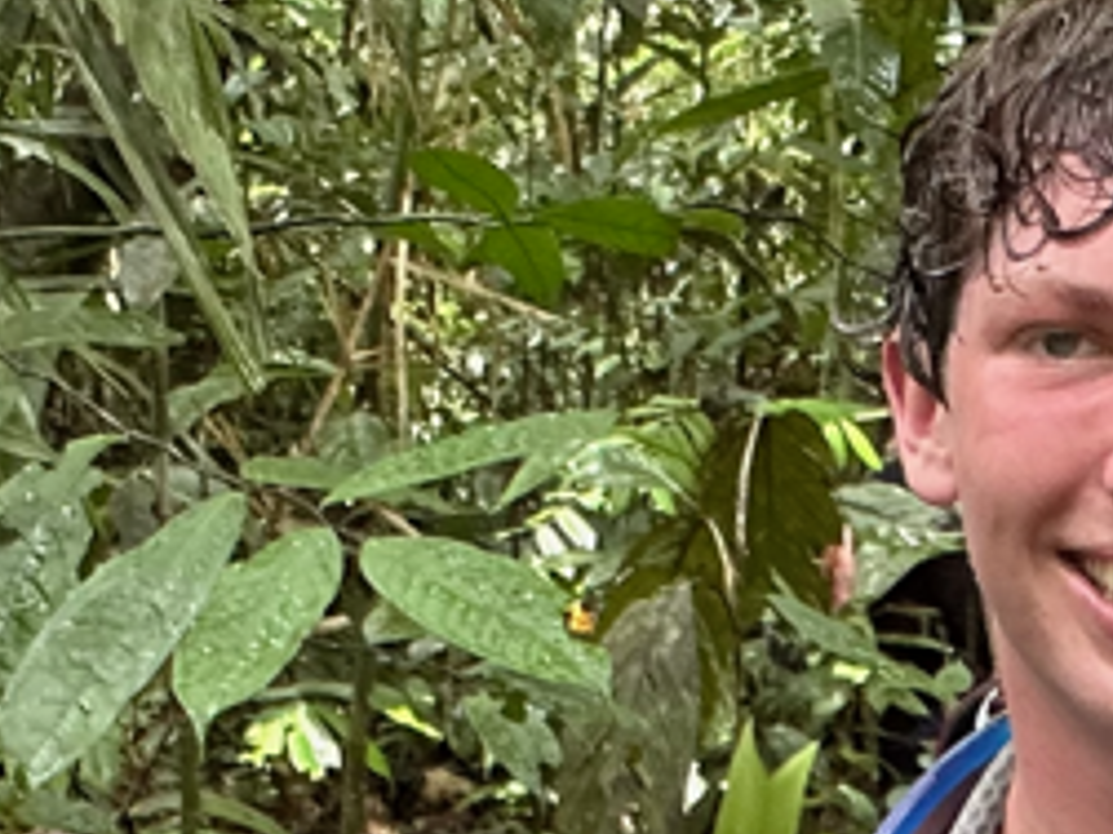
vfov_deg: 12.5
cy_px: 1411
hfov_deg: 17.8
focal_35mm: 110
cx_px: 741
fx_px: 3535
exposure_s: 1/60
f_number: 1.9
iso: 160
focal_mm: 2.69
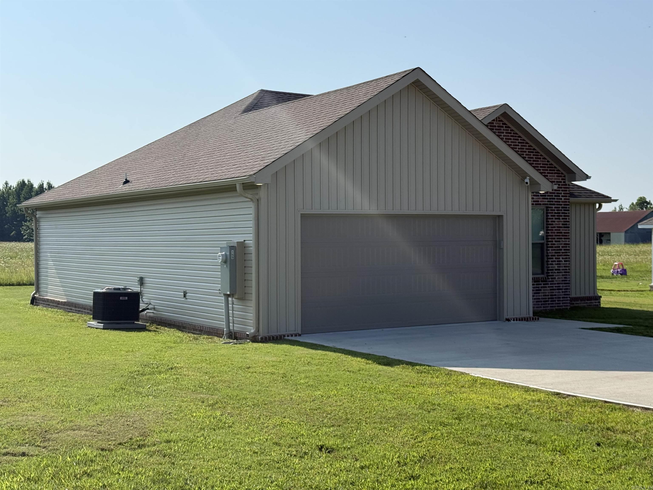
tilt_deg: +0.0
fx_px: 905
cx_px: 326
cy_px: 245
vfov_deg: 30.3
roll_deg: +0.3
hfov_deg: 39.7
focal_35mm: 48
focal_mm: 6.76
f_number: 1.78
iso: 80
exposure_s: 1/7874
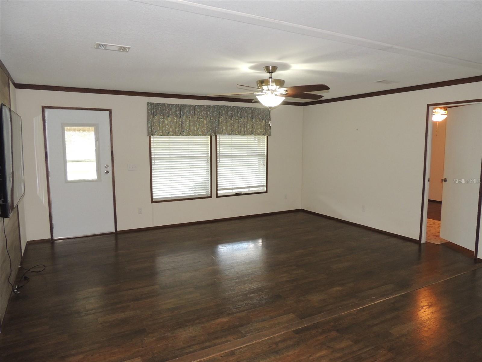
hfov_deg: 71.6
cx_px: 241
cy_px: 181
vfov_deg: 56.8
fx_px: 334
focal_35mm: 24
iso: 320
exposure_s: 1/40
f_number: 3
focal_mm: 4.3
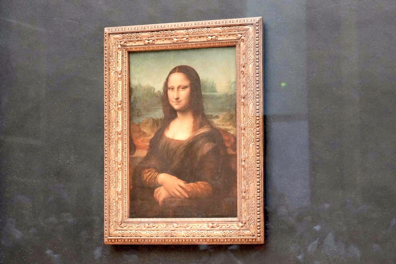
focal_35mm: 70
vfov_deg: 19.4
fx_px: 770
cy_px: 132
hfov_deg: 28.9
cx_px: 198
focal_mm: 70
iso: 6400
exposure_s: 1/80
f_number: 4
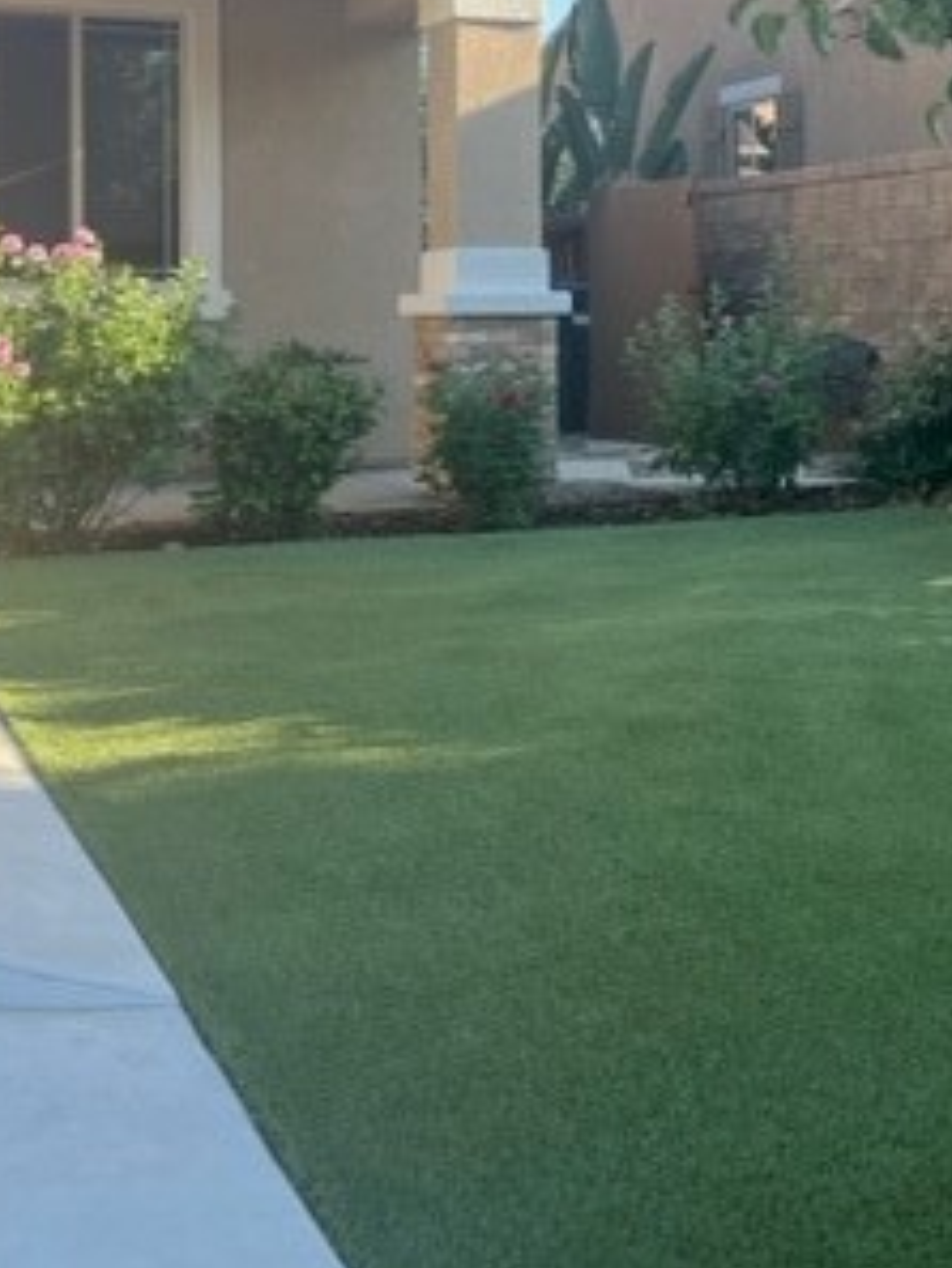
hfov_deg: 25.9
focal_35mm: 56
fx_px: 2052
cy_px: 256
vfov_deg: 33.4
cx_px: 692
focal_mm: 5.1
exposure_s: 1/672
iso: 50
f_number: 1.6
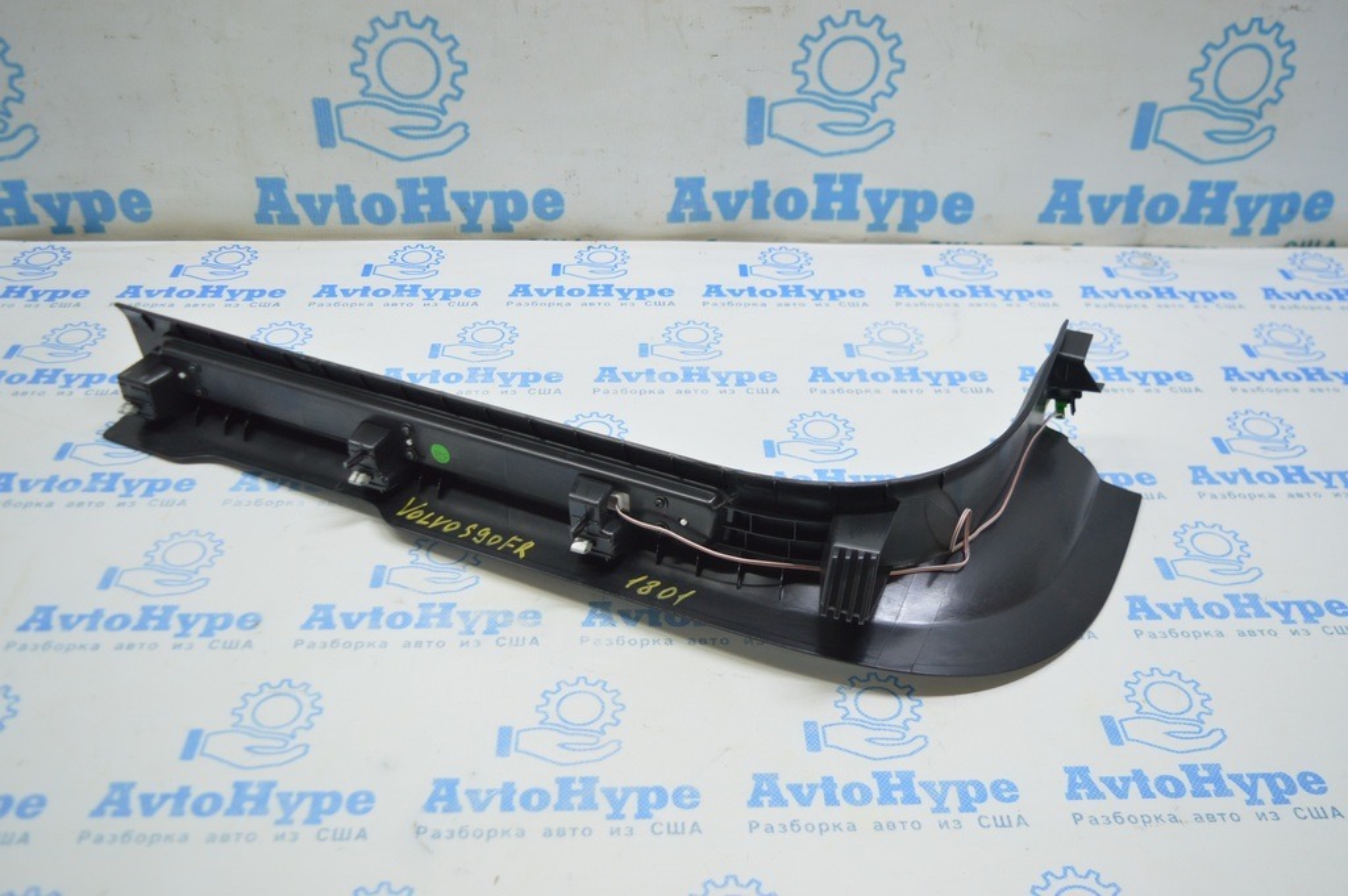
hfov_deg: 55.1
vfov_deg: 38.3
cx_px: 674
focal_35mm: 34
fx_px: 1291
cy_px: 448
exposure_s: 1/40
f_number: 3.8
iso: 400
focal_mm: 23
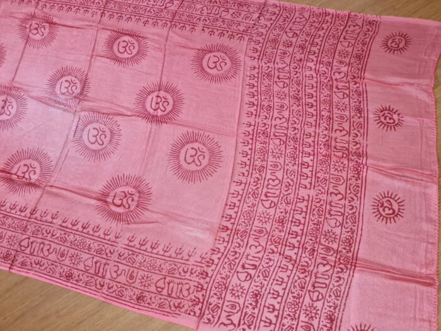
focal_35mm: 26
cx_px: 220
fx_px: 331
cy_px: 166
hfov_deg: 67.3
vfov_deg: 53.1
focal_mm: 5.4
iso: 250
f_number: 1.8
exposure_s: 1/60
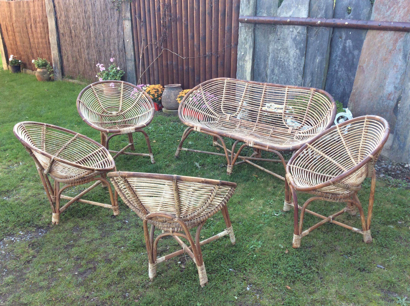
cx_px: 205
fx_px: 378
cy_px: 153
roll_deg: +0.9
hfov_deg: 56.9
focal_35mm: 32
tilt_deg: -24.7
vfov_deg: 44.1
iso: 32
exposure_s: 1/50
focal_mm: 3.3
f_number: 2.4
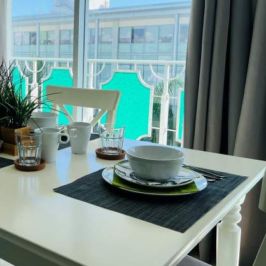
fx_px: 383
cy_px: 94
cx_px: 26
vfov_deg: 38.0
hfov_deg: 36.0
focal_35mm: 44
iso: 50
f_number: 1.5
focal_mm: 5.7
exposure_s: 1/1147
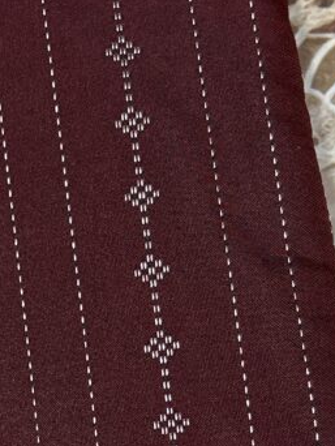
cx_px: -19
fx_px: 1469
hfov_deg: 12.8
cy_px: 535
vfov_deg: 16.5
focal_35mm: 114
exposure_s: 1/100
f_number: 1.5
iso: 125
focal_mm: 5.7
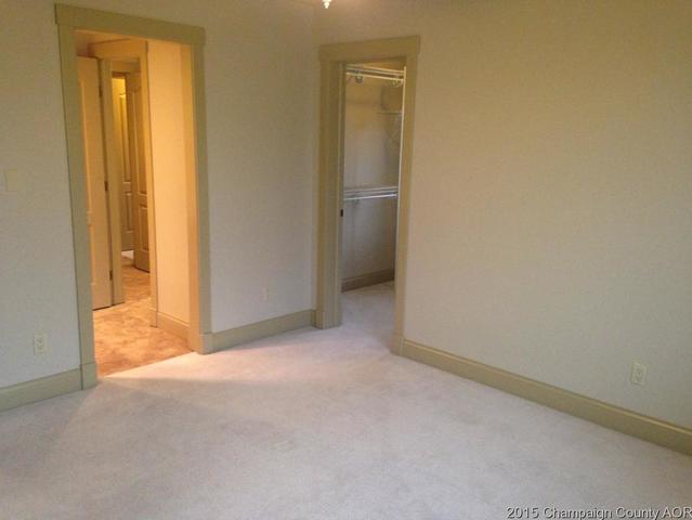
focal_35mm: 33
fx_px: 660
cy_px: 260
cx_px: 346
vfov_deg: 43.0
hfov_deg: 55.3
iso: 250
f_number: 2.4
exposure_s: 1/20
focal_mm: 4.13
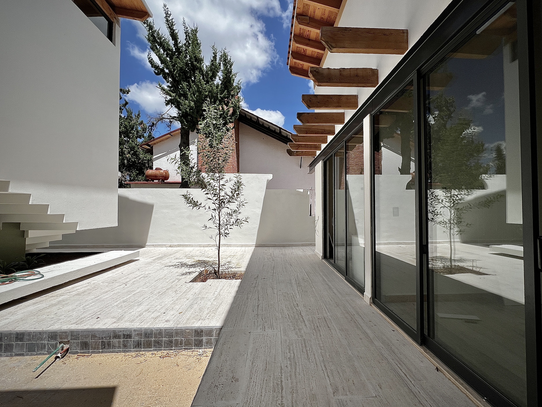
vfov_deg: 85.7
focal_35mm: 14
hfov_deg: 101.9
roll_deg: -0.3
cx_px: 287
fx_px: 219
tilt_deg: +0.8
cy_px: 208
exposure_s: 1/2874
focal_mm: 1.57
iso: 32
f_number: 1.8
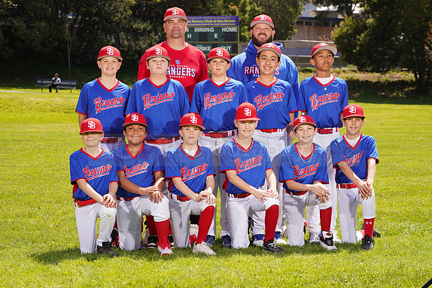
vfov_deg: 13.6
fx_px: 1212
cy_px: 144
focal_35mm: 101
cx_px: 214
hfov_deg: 20.2
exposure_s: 1/160
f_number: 9
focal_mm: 100
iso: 100
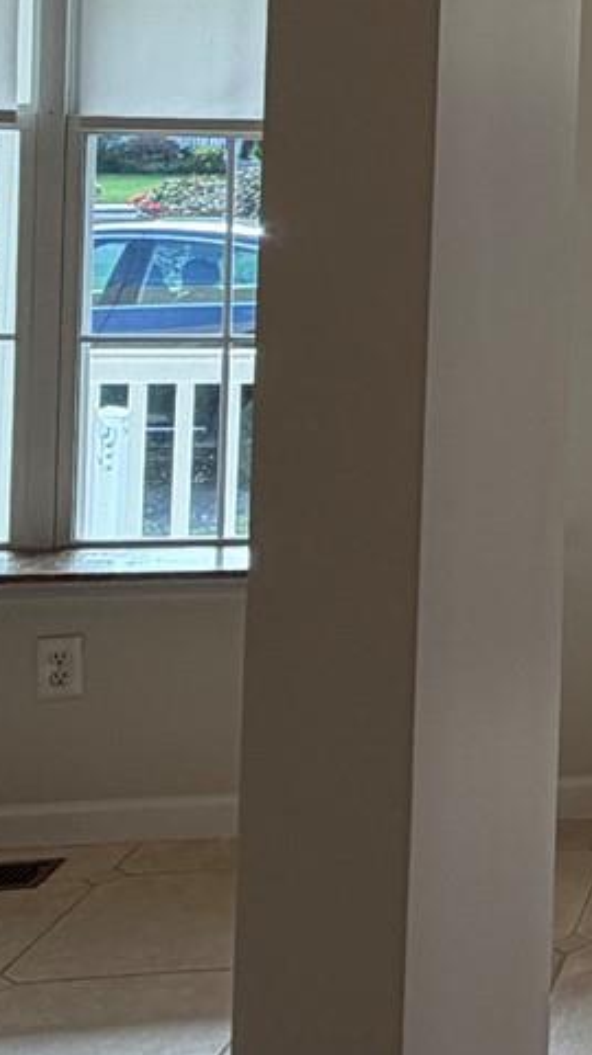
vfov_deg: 31.1
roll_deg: -1.7
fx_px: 1817
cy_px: 132
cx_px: 1388
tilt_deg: +0.4
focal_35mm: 65
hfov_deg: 13.7
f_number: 2.2
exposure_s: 1/120
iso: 64
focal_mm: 2.22
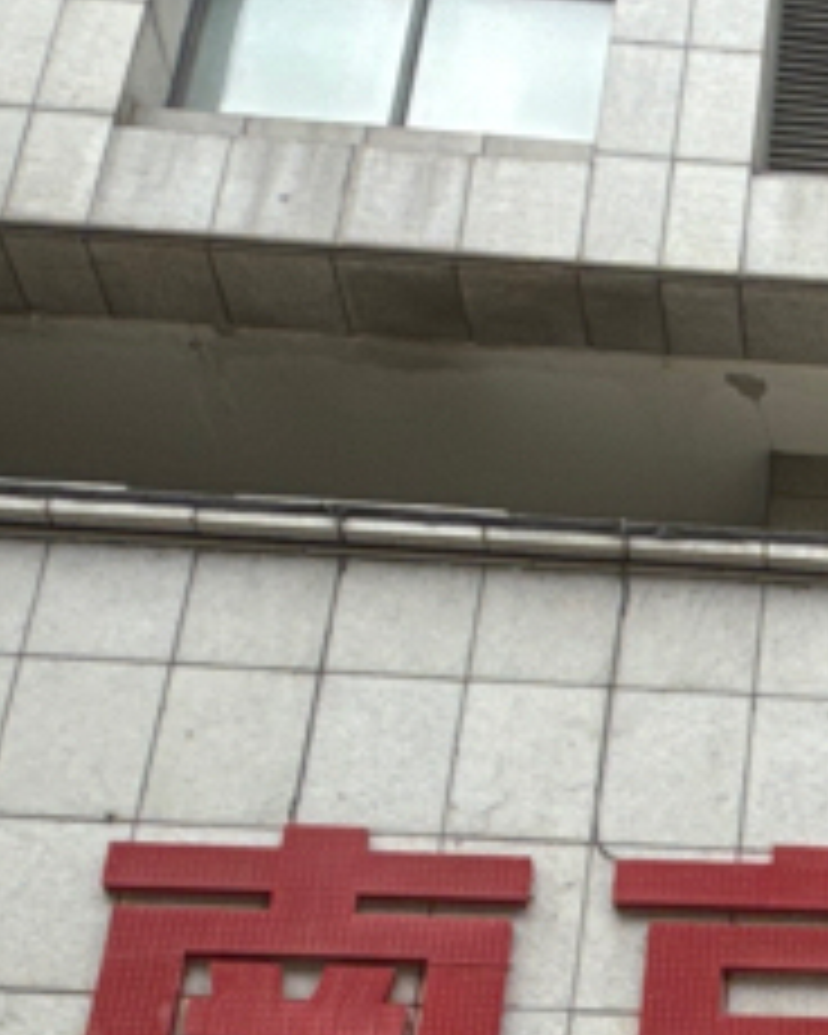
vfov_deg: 20.0
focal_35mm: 89
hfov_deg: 15.4
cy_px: 1276
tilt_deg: +28.3
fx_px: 2726
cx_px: 1390
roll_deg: +2.1
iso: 50
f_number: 2.2
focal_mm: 2.22
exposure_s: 1/1017
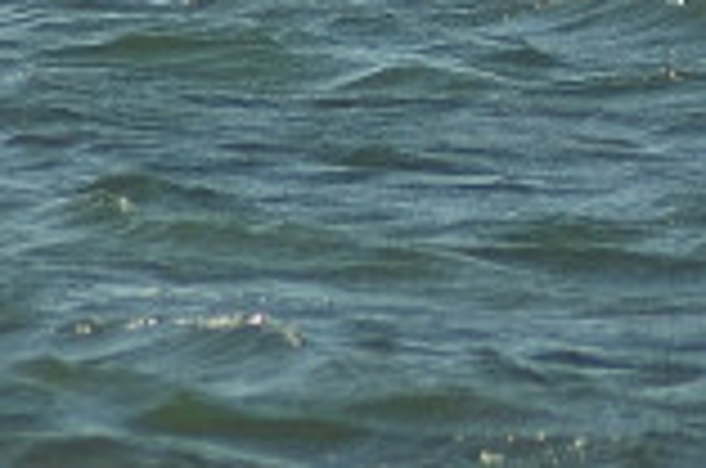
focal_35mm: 1106
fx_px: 21637
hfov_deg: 1.9
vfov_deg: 1.2
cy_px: -308
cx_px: 854
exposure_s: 1/1250
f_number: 4.5
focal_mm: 145
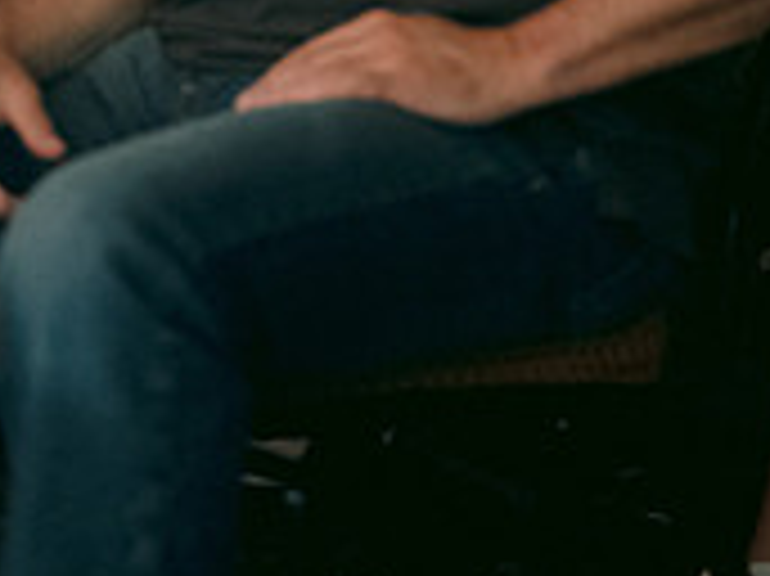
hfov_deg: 12.0
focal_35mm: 163
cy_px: -259
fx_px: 3623
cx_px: 9
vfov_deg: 8.9
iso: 3200
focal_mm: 50
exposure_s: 1/125
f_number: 2
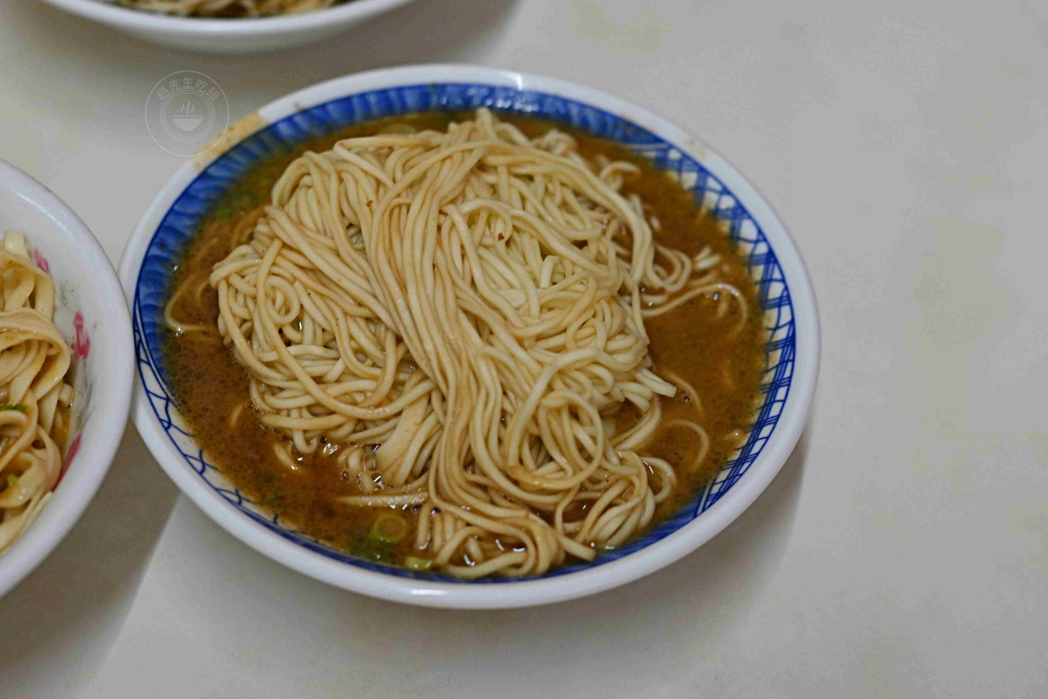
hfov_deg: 26.7
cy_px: 351
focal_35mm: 76
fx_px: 2212
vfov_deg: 17.9
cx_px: 518
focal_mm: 50
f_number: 3.2
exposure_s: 1/200
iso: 900
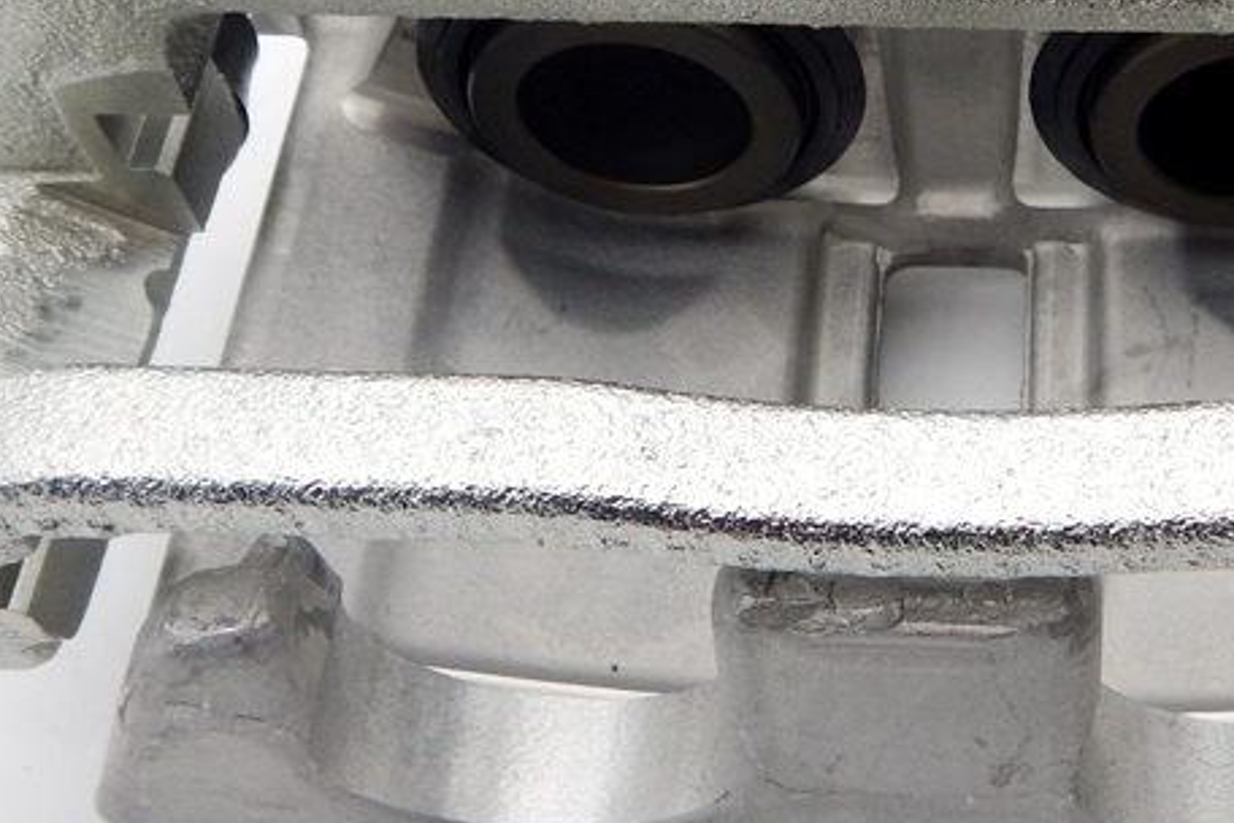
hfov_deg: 34.8
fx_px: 1919
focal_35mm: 56
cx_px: 931
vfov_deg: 24.1
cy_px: 290
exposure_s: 1/250
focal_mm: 4.3
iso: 140
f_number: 2.8
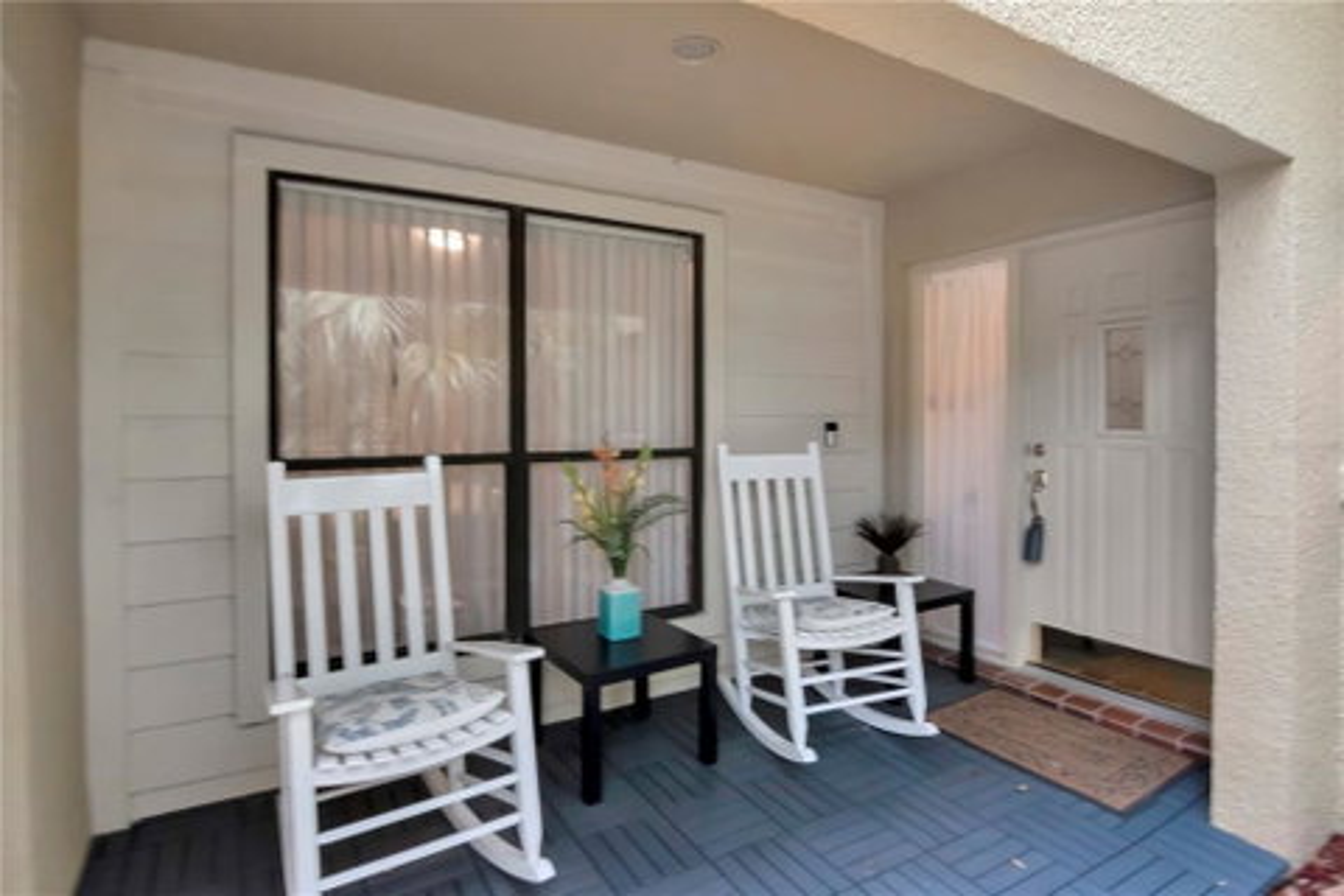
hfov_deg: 85.4
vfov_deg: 63.2
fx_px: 728
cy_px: 448
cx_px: 672
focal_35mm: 20
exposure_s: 1/8
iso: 800
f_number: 16
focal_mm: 13
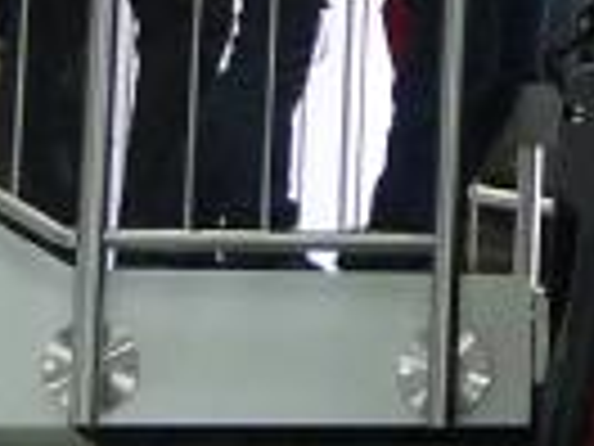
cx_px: 1544
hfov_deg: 7.3
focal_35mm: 249
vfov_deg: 5.9
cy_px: -18
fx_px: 4273
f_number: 3.5
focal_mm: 5.3
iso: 320
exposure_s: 1/30
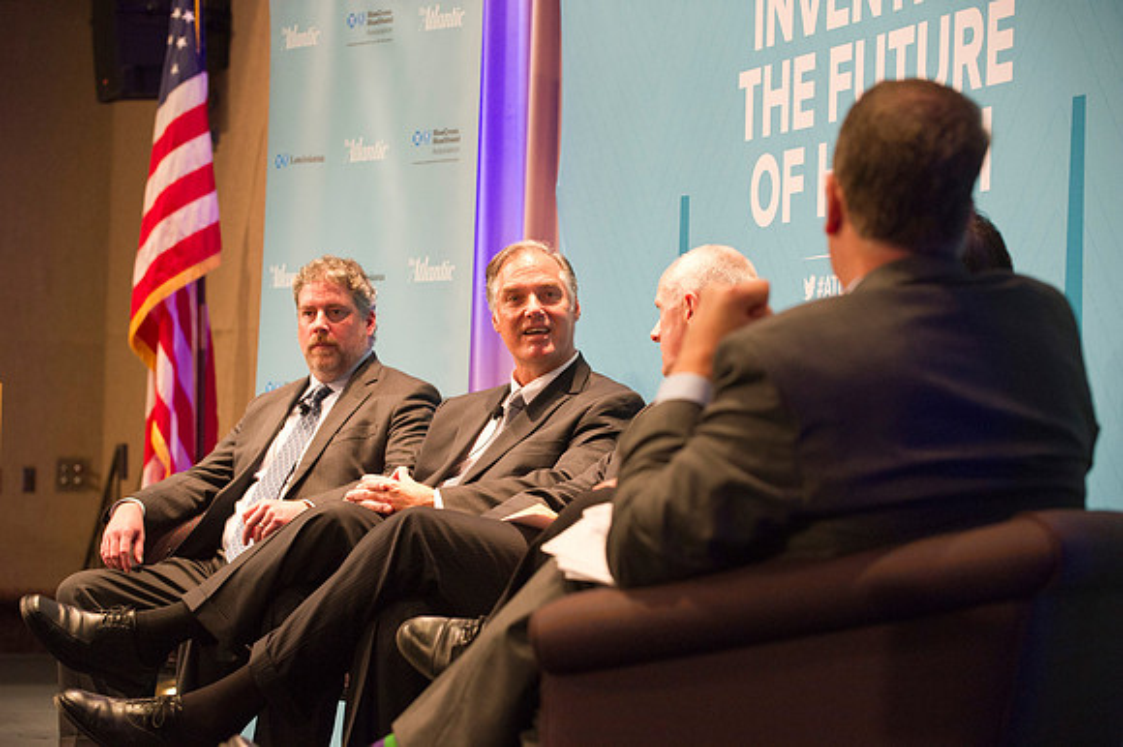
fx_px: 3273
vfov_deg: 13.0
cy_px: 374
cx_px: 562
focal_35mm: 105
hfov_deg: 19.5
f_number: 3.5
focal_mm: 105
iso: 2500
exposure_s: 1/125
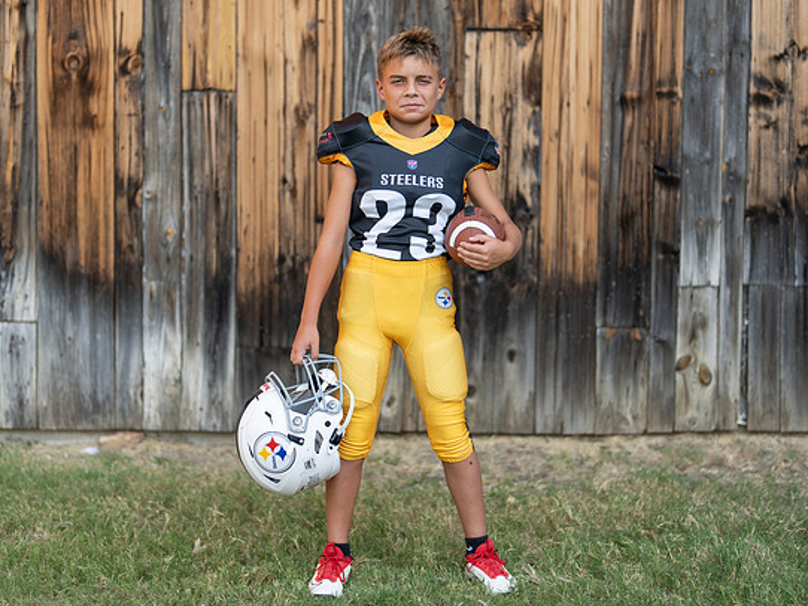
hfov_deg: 30.3
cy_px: 273
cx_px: 416
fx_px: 1493
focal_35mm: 64
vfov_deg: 22.9
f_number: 1.2
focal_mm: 50
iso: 100
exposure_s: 1/2000
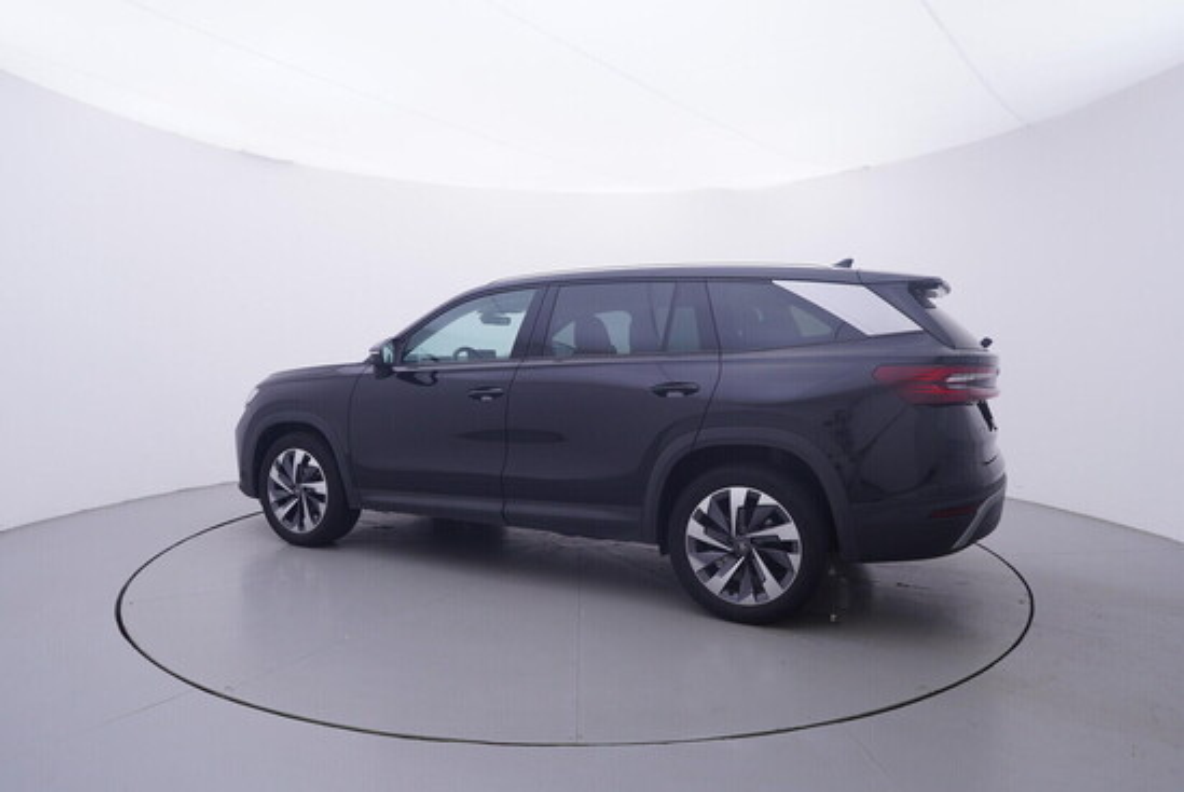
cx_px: 592
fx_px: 741
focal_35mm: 22
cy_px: 396
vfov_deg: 56.2
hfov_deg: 77.3
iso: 200
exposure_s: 1/80
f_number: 5
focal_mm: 15
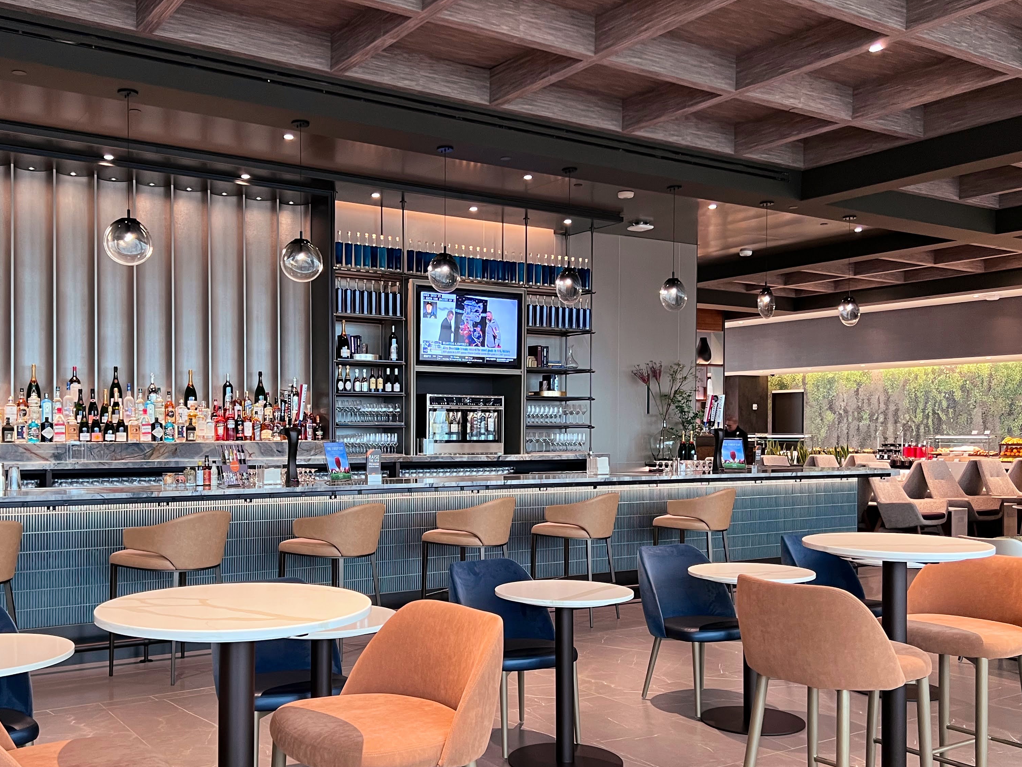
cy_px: 438
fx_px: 1033
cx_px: 430
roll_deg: +0.8
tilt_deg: -0.1
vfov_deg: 40.6
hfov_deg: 52.4
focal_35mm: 35
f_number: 1.5
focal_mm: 5.7
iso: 200
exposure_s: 1/60
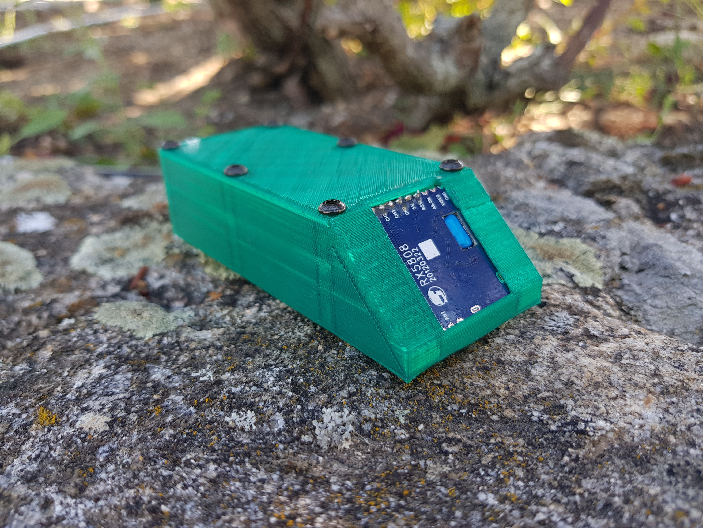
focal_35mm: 26
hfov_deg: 67.3
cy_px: 264
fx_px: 528
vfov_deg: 53.1
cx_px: 352
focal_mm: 4.2
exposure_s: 1/116
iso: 40
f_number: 1.7
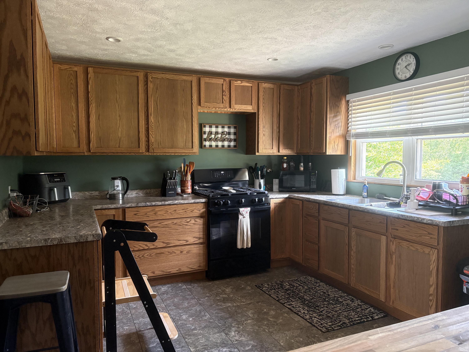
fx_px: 352
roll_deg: +0.8
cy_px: 176
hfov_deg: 67.3
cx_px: 234
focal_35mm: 26
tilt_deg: -2.7
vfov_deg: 53.1
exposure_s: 1/60
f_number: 1.6
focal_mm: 5.96
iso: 400
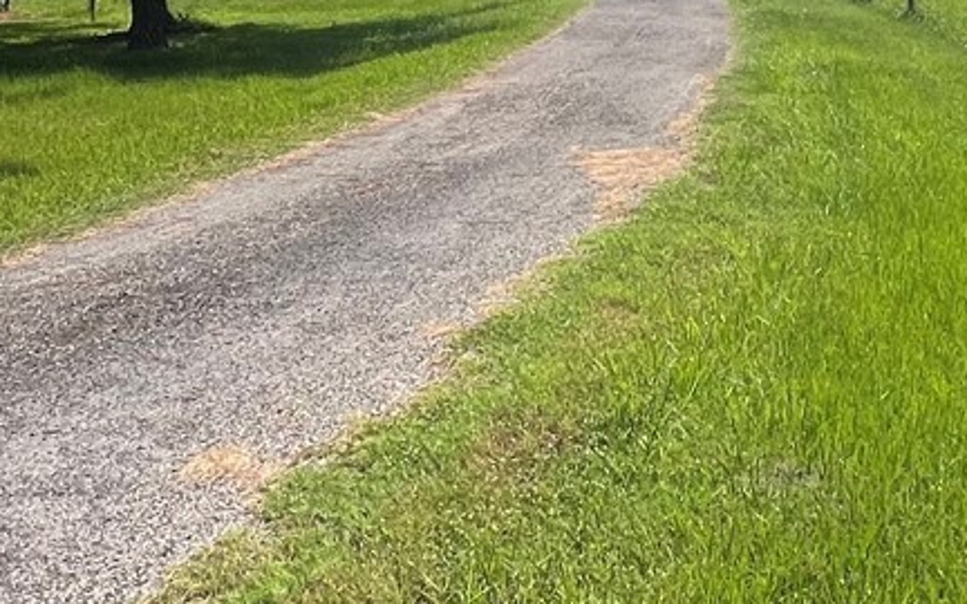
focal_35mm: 51
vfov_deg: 23.4
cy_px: -98
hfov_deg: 38.8
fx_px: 1344
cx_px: 692
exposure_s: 1/2874
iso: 32
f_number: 1.8
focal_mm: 1.57
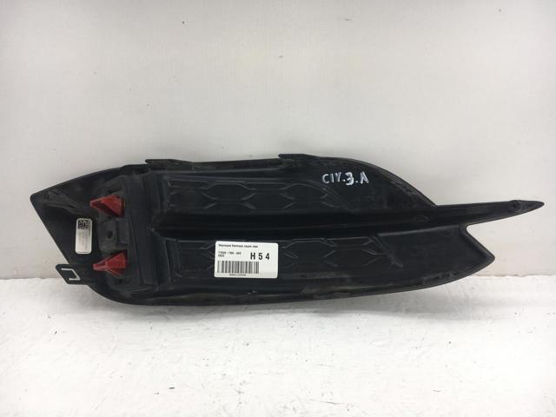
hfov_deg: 61.7
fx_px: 466
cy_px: 208
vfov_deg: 48.2
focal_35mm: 29
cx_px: 278
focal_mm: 4.15
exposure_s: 1/289
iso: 25
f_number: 2.2
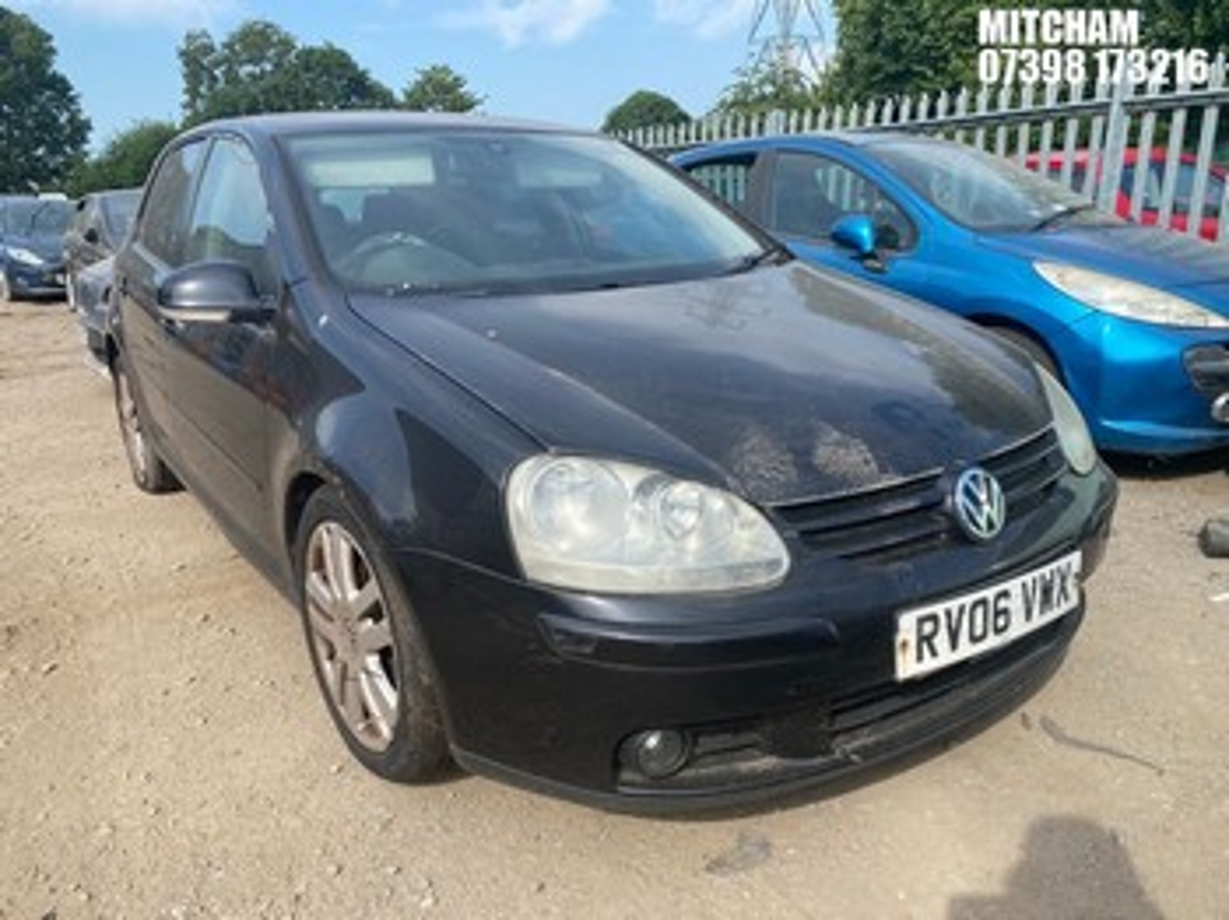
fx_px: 922
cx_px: 614
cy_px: 460
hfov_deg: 67.3
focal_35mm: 26
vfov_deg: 53.0
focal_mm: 4.25
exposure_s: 1/1316
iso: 32
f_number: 1.8
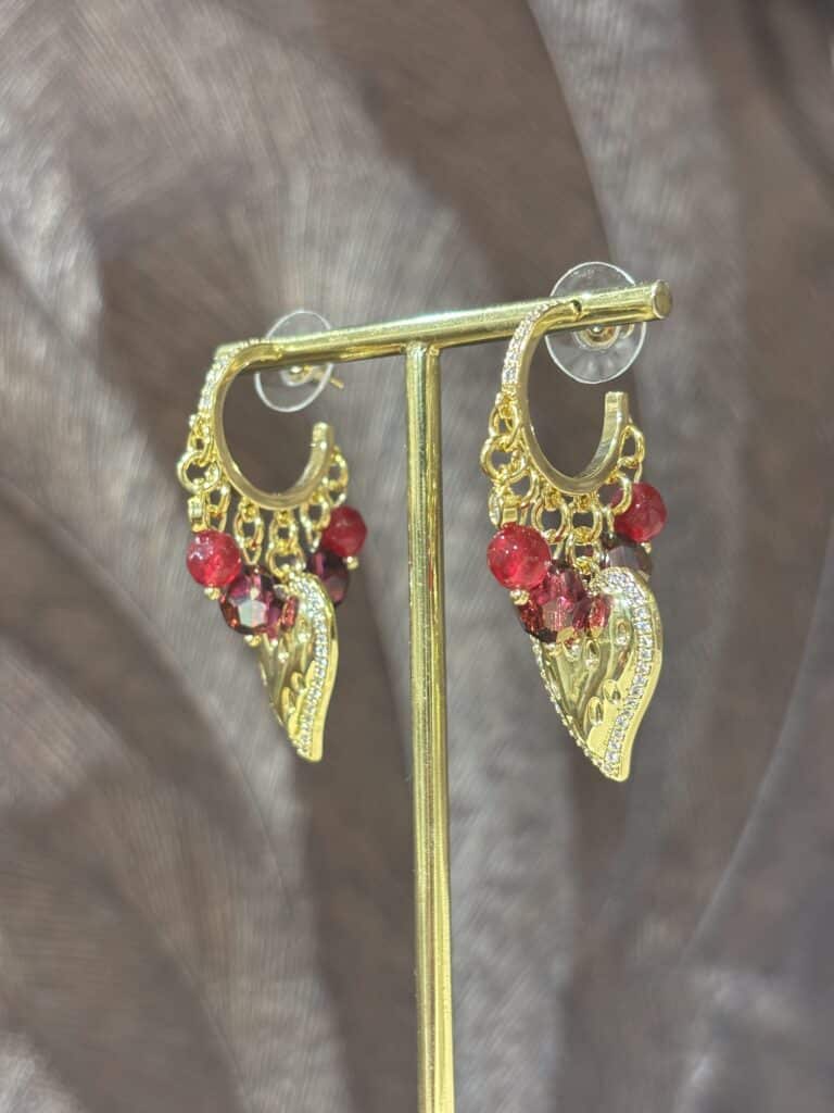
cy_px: 556
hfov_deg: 28.0
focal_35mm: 52
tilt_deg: +0.1
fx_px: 1670
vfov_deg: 36.8
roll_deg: +0.4
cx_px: 417
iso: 64
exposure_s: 1/50
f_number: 1.6
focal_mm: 5.96
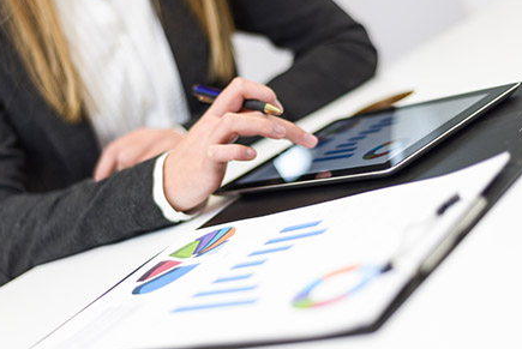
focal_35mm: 65
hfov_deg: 30.9
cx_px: 251
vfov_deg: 21.0
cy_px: 155
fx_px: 943
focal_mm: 50
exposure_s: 1/160
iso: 160
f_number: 2
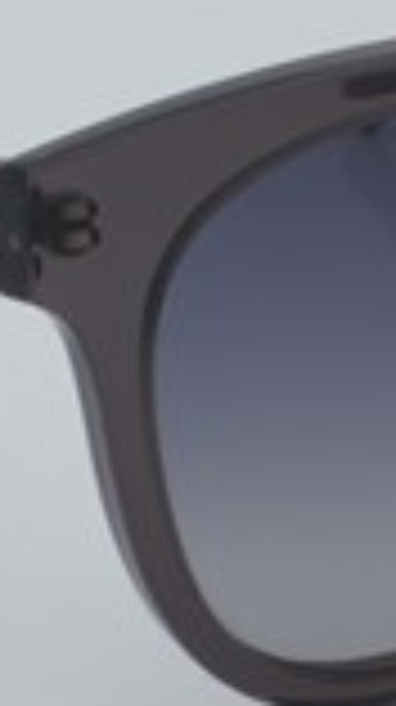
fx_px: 3375
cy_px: 220
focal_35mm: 180
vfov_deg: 11.9
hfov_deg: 6.7
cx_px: 405
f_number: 32
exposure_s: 1/3
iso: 100
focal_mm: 45
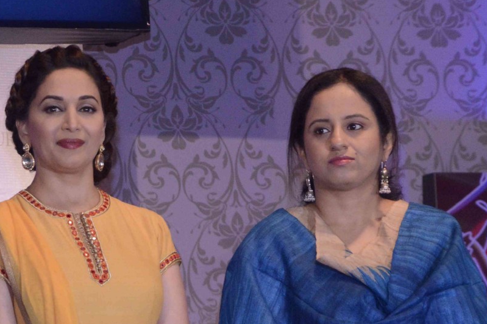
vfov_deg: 3.6
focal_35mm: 385
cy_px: 312
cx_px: 73
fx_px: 5209
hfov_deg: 5.3
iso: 1600
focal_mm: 105
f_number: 9
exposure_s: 1/200
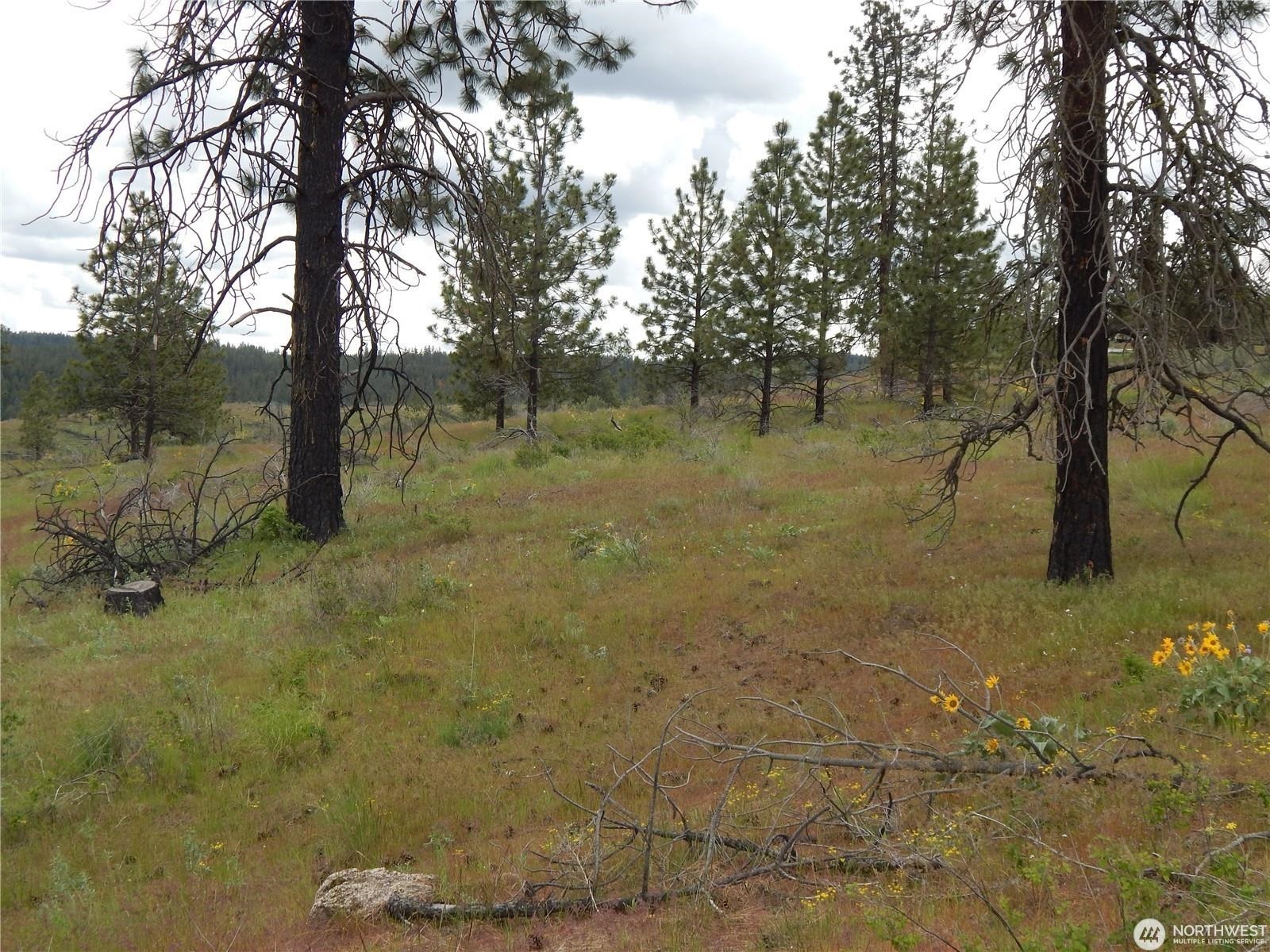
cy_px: 476
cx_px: 635
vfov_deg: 33.6
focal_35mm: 43
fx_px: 1578
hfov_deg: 43.9
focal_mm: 7.7
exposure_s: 1/800
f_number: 3.6
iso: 125
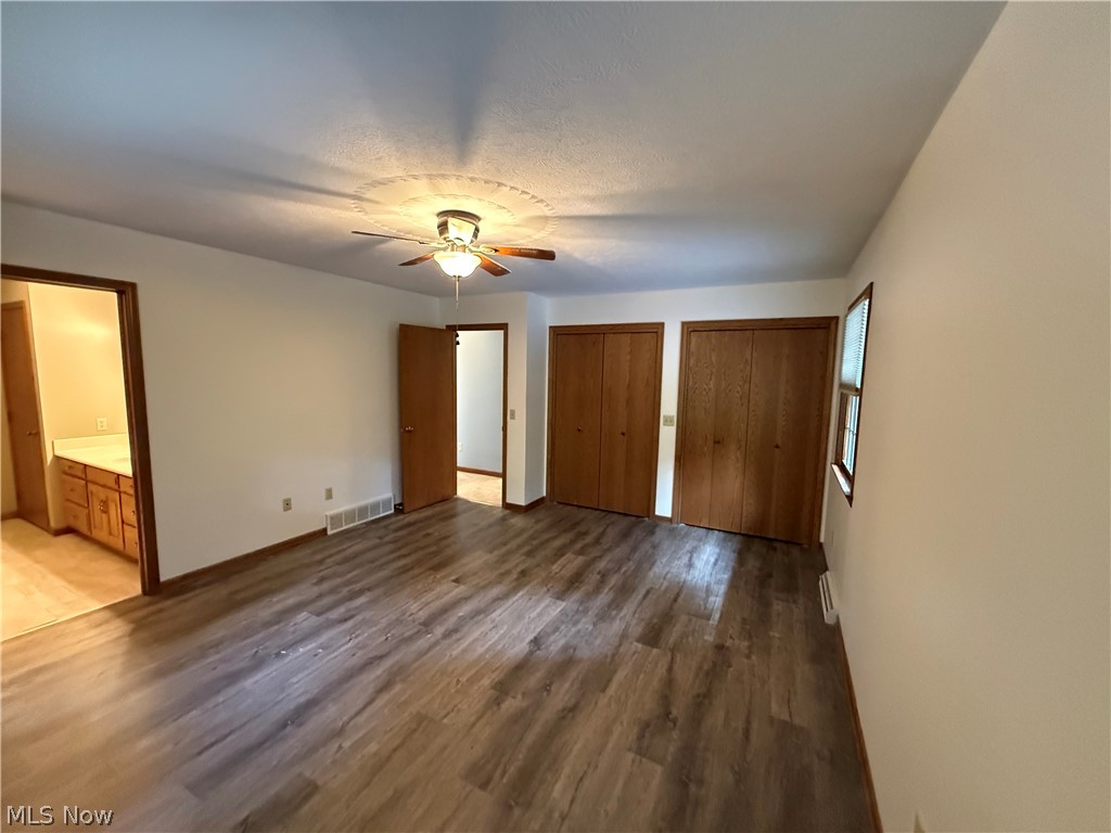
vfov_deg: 85.7
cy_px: 416
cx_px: 556
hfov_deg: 102.1
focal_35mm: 14
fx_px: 449
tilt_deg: -5.9
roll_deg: -1.1
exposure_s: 1/60
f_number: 2.2
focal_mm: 2.22
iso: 1000
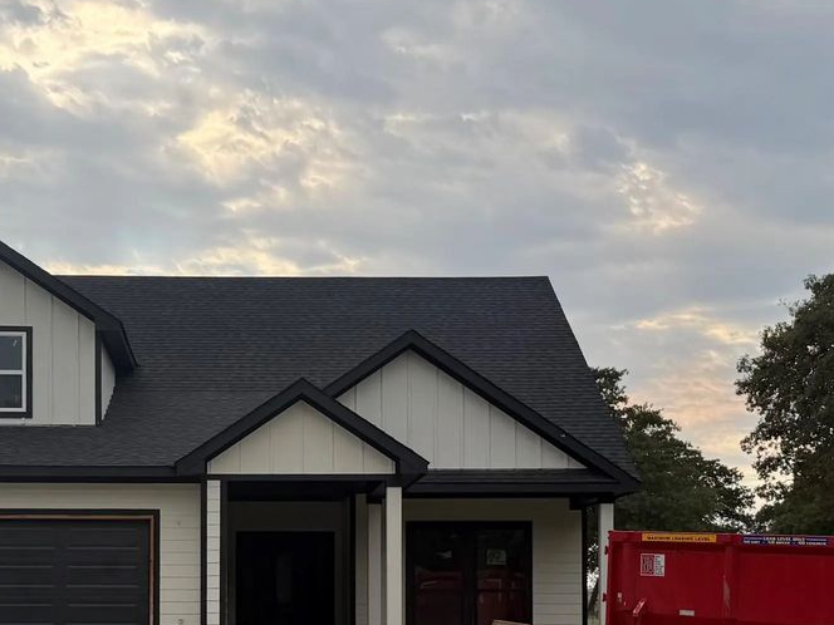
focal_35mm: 37
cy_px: 407
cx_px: 212
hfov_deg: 48.3
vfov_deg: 38.3
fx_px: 891
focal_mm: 6.76
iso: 80
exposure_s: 1/3759
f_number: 1.78
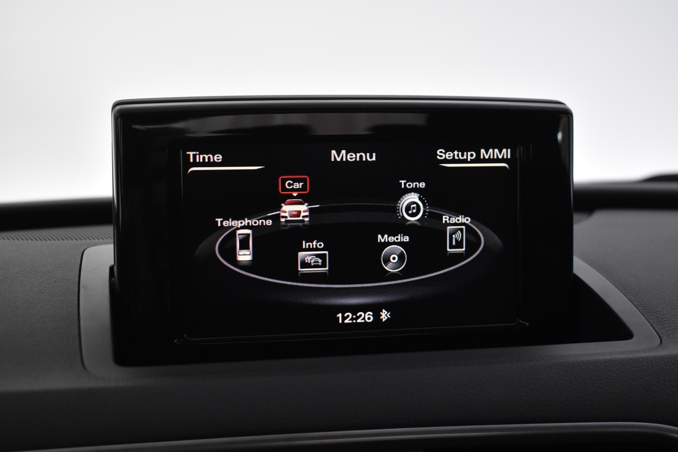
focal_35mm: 57
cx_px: 339
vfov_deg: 23.8
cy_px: 226
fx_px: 1073
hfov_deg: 35.1
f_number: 4.8
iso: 2500
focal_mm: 38
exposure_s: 1/60
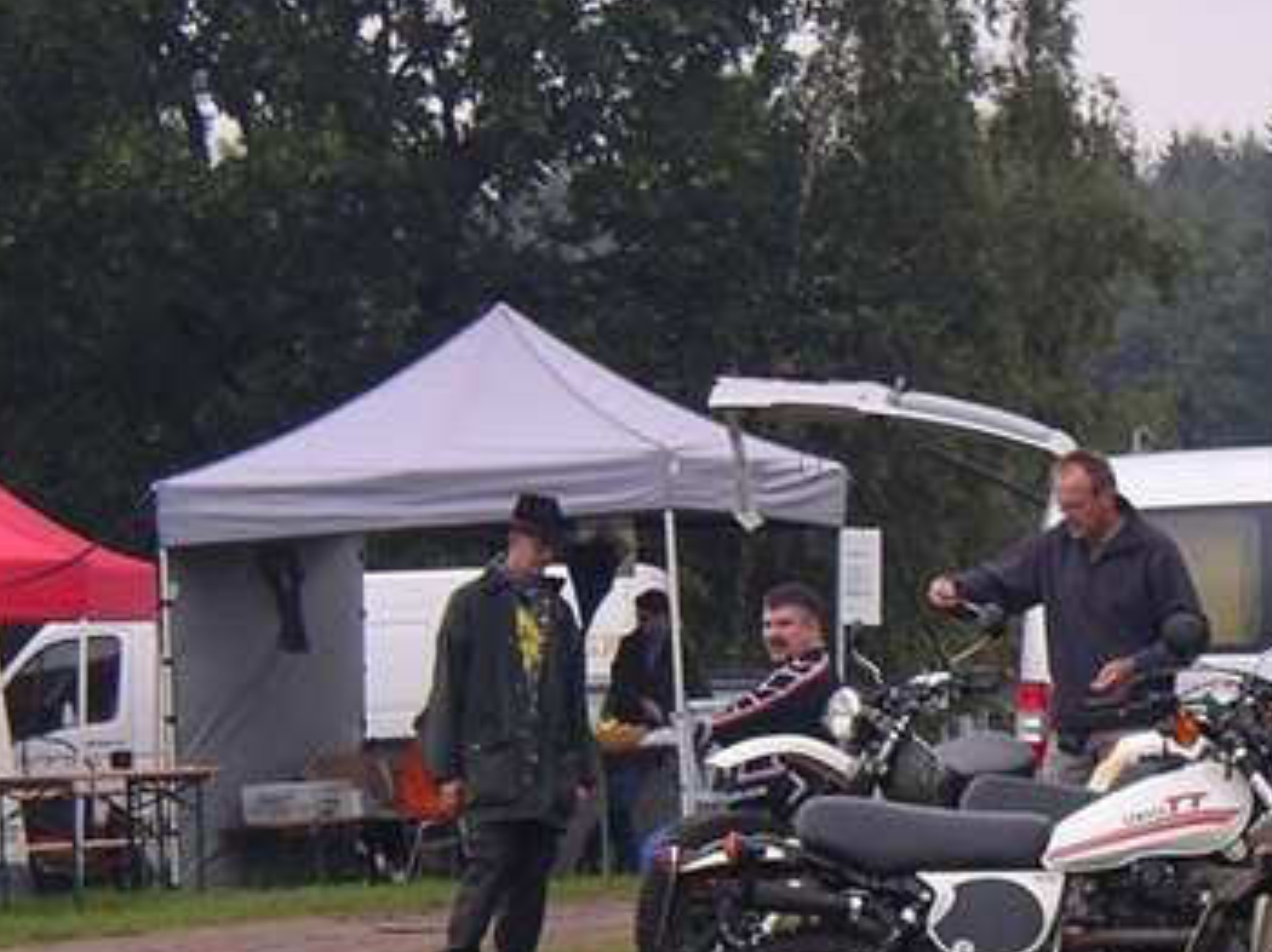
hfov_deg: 8.1
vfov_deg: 6.0
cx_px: 669
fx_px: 9033
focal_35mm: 246
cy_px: 767
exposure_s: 1/160
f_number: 3.7
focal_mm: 13.3
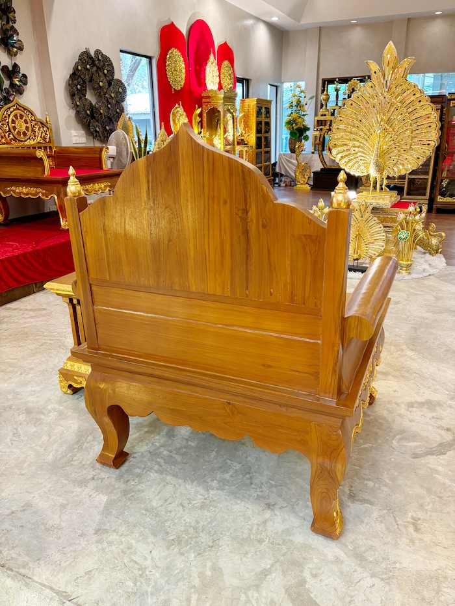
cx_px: 228
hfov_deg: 53.1
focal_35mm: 26
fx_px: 456
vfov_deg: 67.3
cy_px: 303
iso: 250
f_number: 1.6
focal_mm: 5.96
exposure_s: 1/50
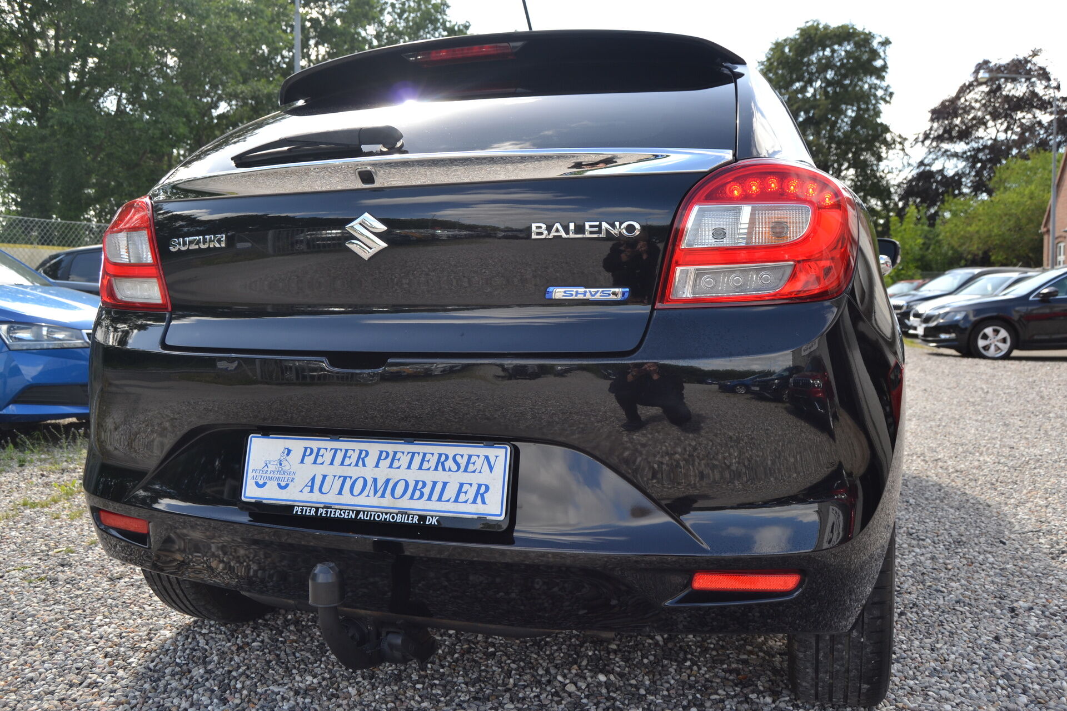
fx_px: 845
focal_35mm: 28
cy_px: 356
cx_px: 534
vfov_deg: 45.7
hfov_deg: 64.6
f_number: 5.6
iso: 100
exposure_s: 1/125
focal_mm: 19
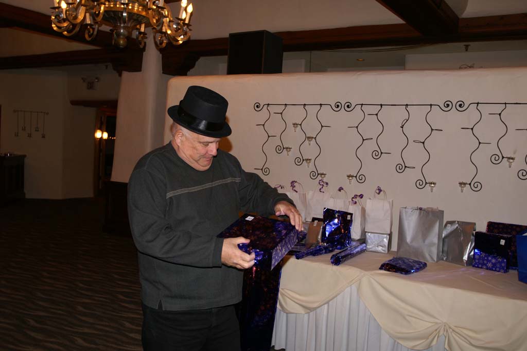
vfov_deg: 39.9
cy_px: 176
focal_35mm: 33
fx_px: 483
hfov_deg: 57.3
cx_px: 264
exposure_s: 1/60
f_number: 3.5
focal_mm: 22
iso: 200
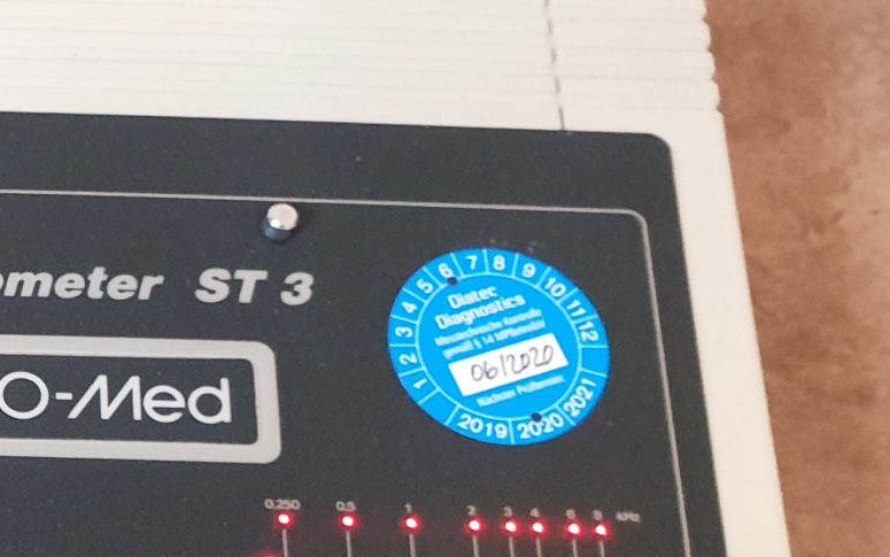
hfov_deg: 19.9
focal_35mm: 91
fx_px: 2208
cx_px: -421
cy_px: 663
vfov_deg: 14.0
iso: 320
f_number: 2.4
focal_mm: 4.3
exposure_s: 1/50
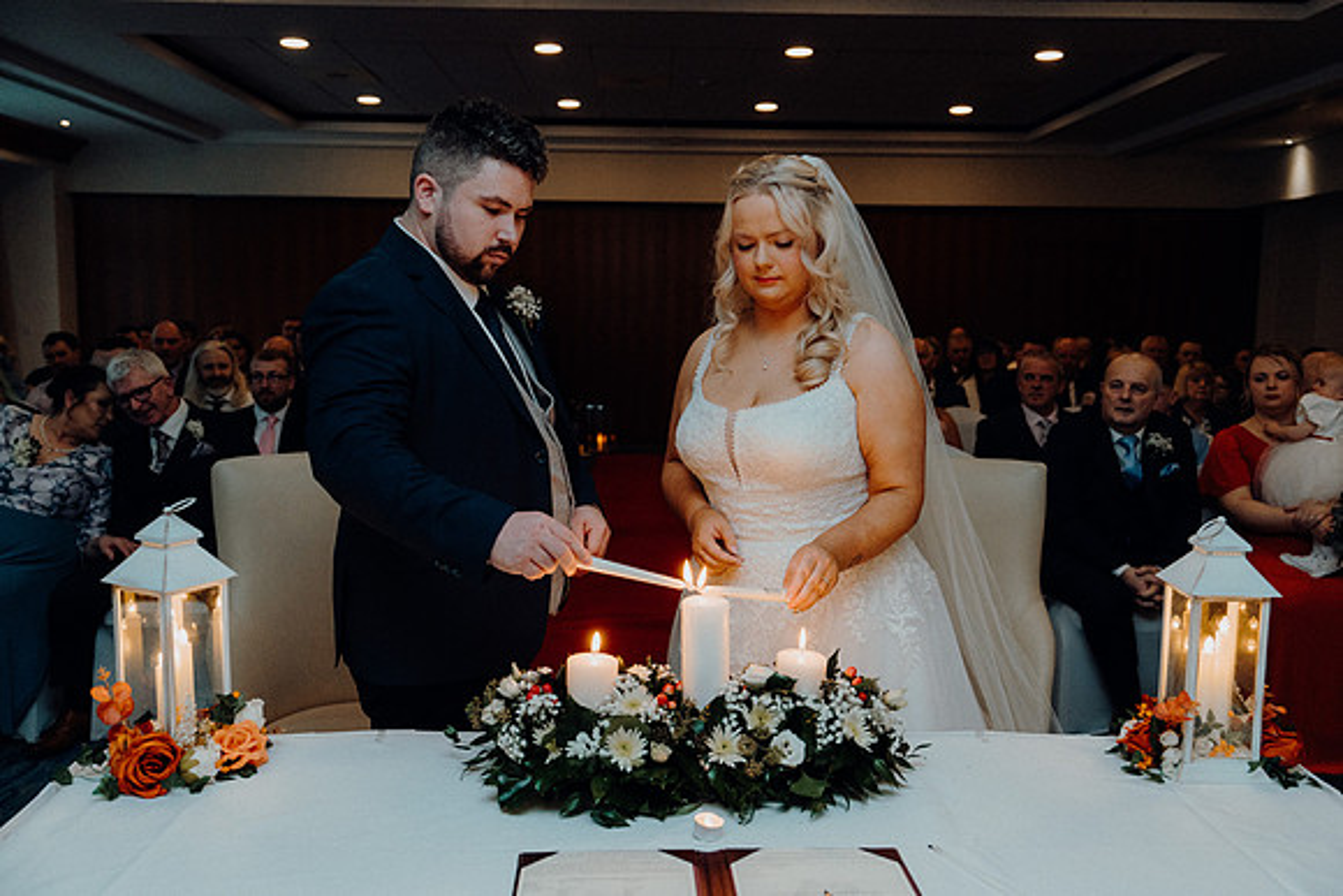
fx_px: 1231
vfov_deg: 40.0
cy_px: 448
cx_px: 672
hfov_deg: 57.2
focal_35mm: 33
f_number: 3.5
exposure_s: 1/160
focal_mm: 33
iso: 2500
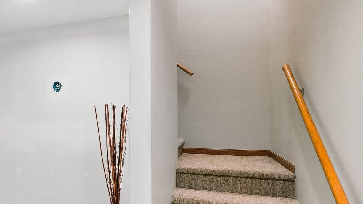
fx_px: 270
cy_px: 121
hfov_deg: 65.4
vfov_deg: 41.3
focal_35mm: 28
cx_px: 110
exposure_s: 1/6
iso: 400
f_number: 6.3
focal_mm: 16
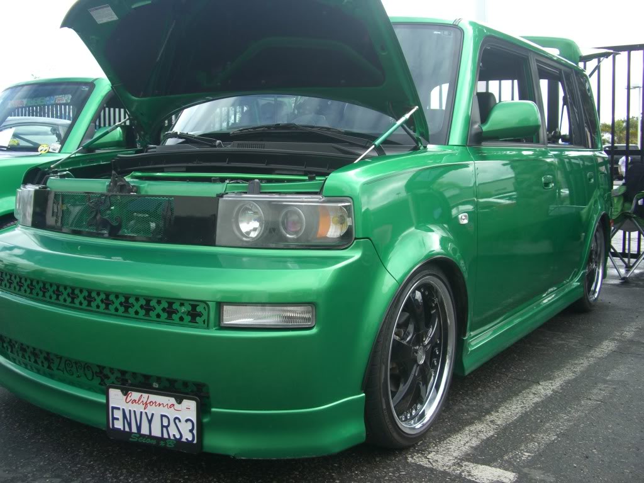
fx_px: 707
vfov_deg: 37.7
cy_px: 242
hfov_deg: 49.0
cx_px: 322
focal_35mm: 38
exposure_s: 1/250
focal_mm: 7.9
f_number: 2.8
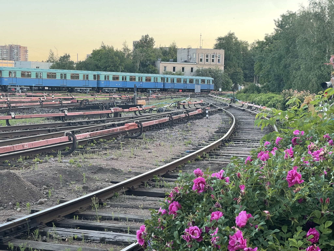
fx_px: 618
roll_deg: -1.0
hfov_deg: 30.3
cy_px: 126
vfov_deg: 22.9
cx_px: 167
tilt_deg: -4.1
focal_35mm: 64
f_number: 2.2
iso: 40
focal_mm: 7.5
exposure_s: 1/99
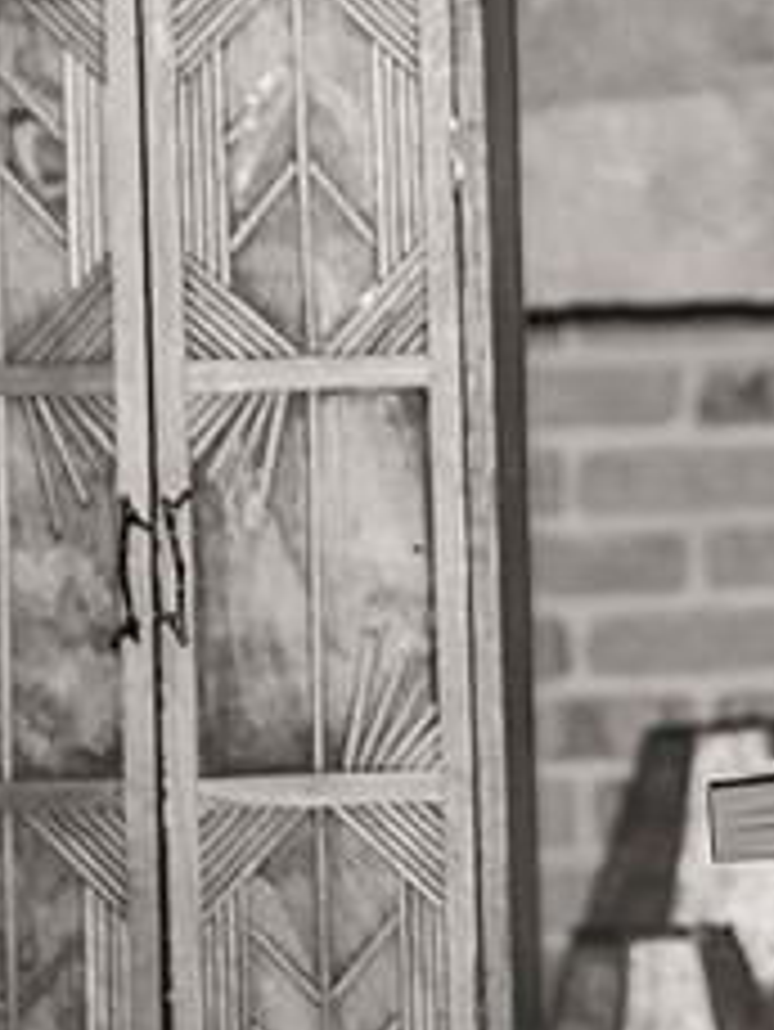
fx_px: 10335
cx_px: 1156
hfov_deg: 4.3
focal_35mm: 347
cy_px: 231
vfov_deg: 5.7
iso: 800
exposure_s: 1/125
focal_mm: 135
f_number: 3.2
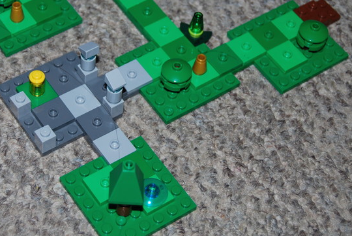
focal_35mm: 95
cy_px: 87
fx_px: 930
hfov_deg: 21.4
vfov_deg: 14.4
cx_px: 119
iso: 200
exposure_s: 1/60
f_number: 5
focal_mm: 38
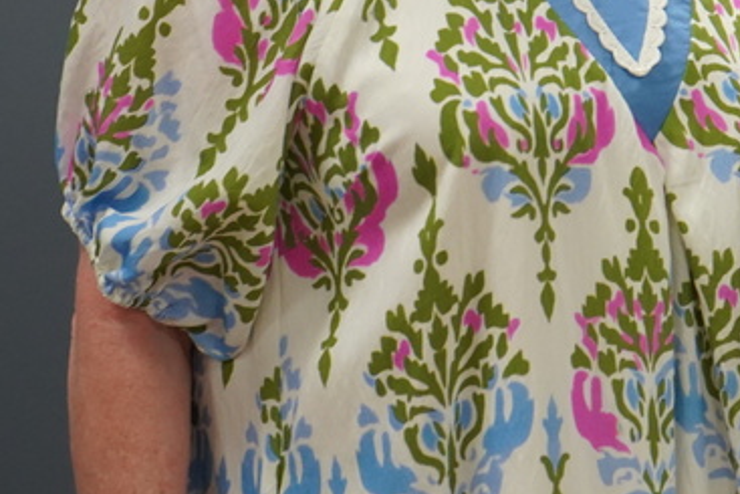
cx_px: 823
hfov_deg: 11.9
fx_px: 3496
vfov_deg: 8.0
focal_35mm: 170
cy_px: -118
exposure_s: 1/160
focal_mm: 61
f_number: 5.6
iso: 4000
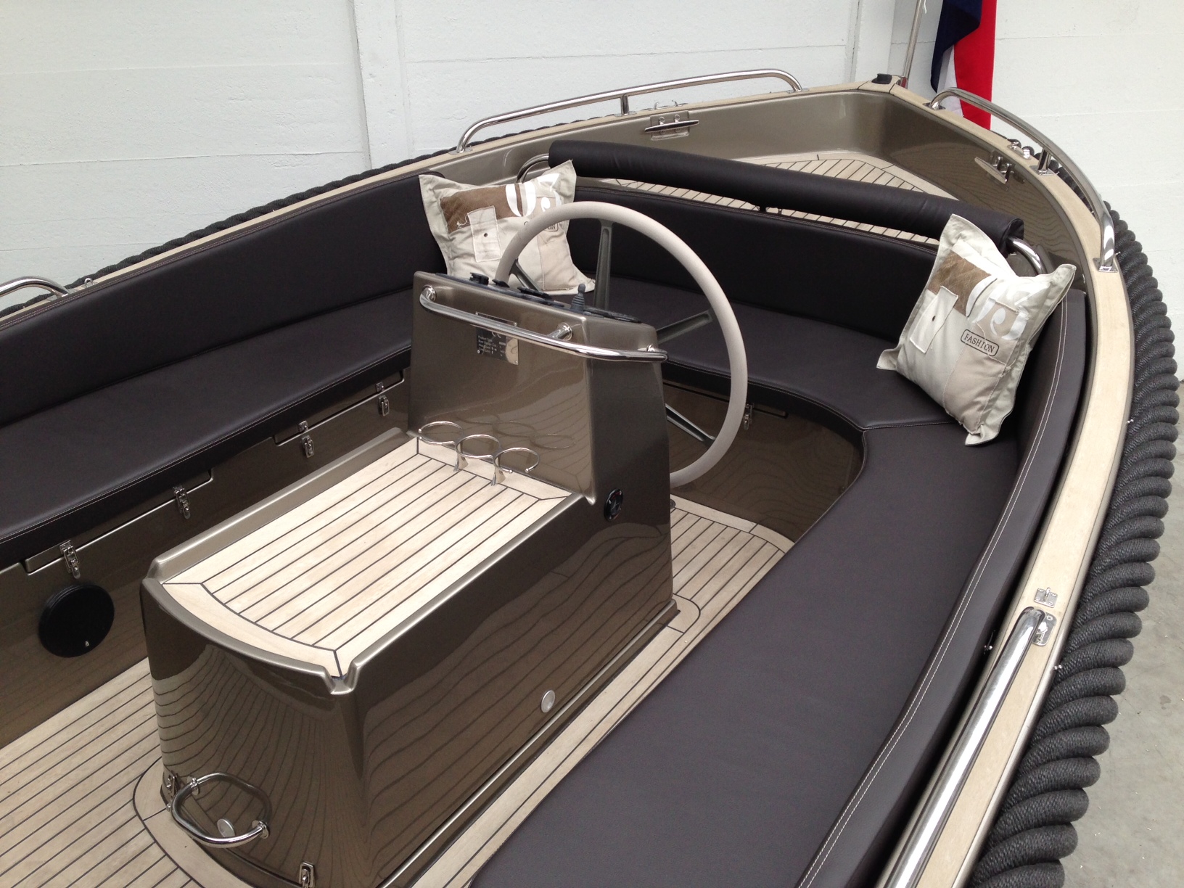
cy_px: 444
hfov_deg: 55.4
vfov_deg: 42.9
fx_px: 1129
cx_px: 592
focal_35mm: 33
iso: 64
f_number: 2.4
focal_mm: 4.12
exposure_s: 1/60
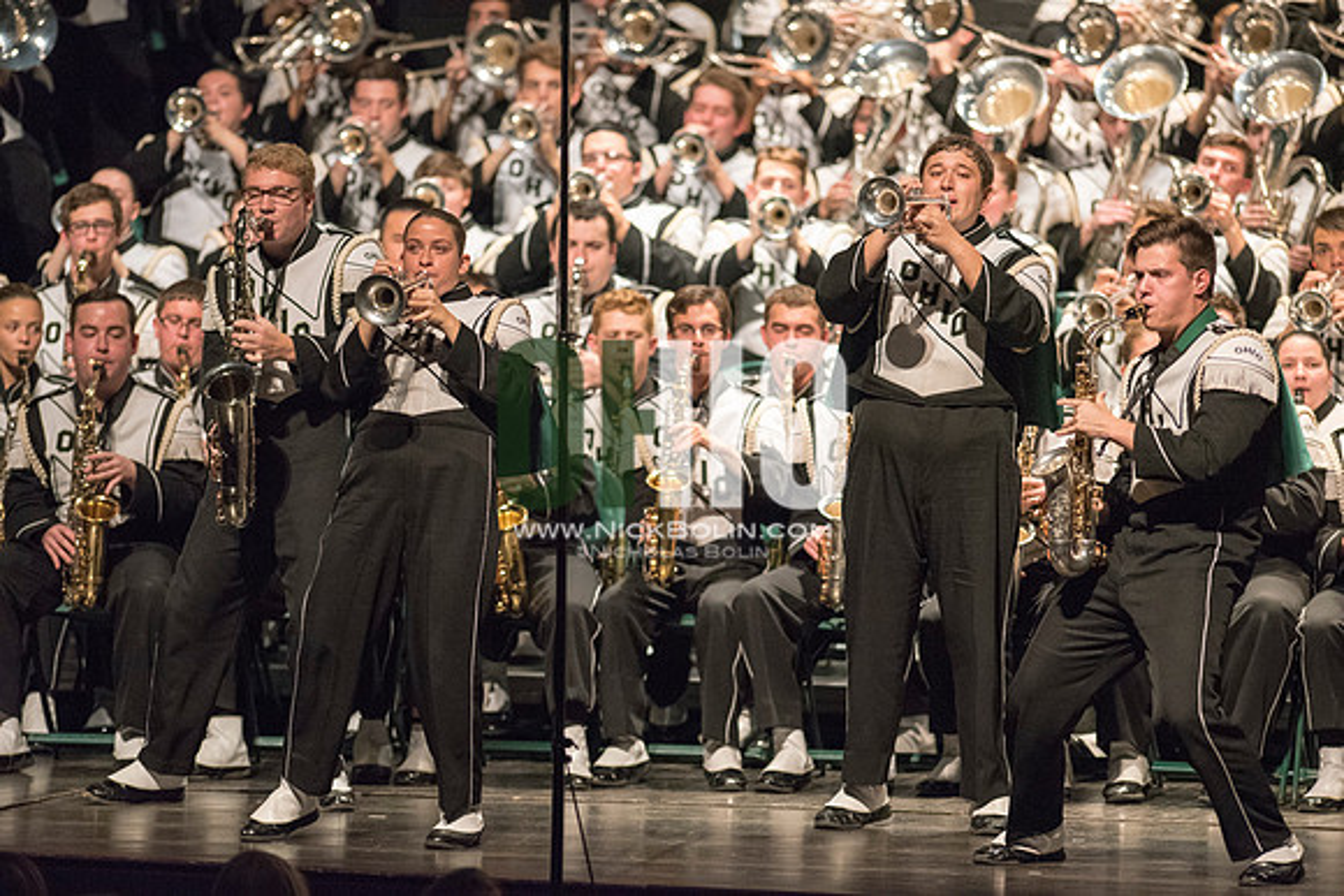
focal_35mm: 300
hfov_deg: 6.9
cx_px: 672
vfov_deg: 4.6
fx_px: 11202
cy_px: 448
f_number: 2.8
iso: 4000
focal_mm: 300
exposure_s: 1/500
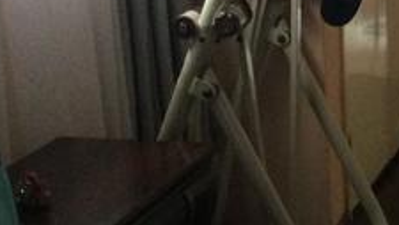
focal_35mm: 120
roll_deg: +2.4
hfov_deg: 17.4
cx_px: 410
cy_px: 78
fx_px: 1271
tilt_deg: -13.2
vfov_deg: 10.1
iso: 200
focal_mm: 3.3
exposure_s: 1/33
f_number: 2.4
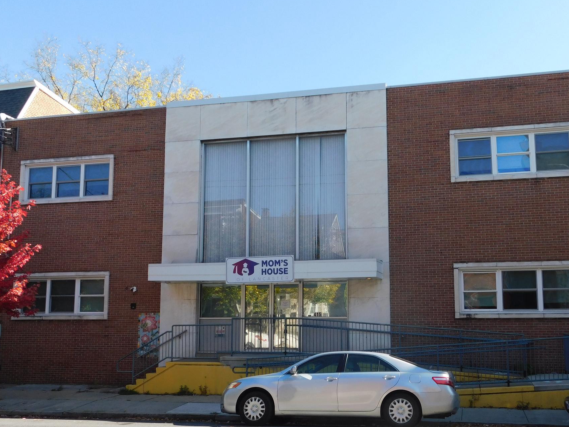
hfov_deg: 51.2
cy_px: 241
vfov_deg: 39.6
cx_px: 327
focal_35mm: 36
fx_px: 592
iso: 125
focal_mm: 5.3
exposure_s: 1/640
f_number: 3.2
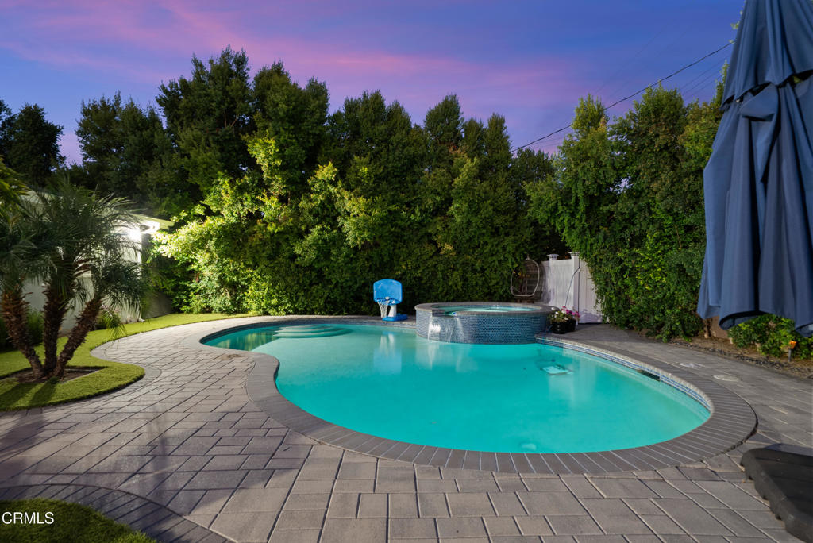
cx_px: 406
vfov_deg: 67.5
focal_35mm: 18
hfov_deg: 90.0
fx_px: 407
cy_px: 272
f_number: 9
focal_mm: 18
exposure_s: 4
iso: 250
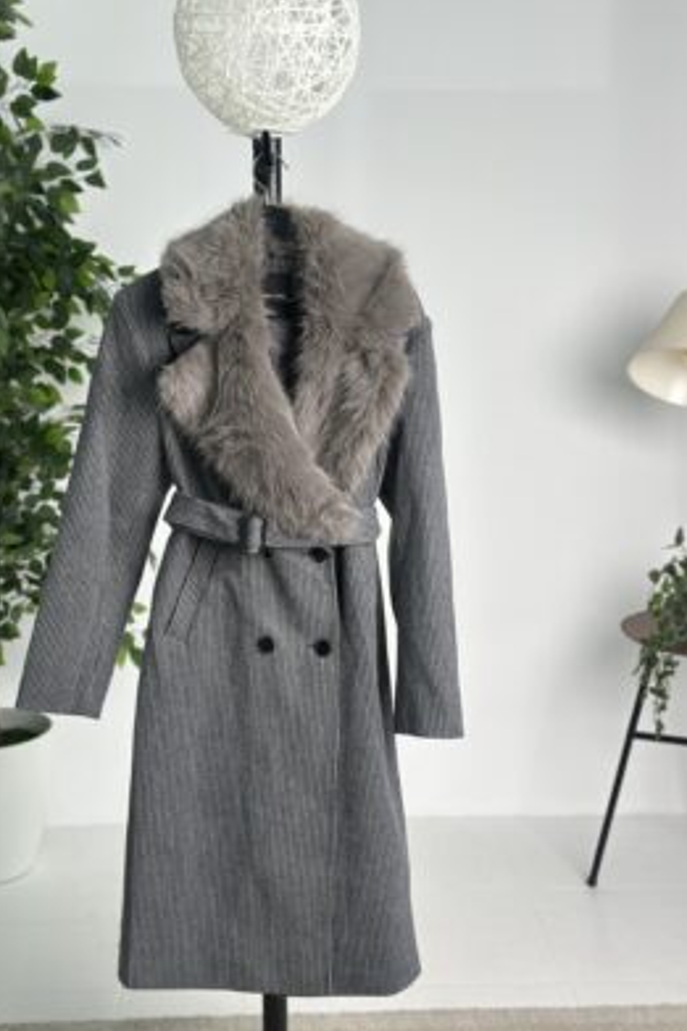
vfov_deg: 38.9
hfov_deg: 26.4
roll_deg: +0.0
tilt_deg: -9.5
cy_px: 518
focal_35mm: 51
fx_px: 1461
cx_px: 297
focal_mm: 6.86
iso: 125
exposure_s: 1/100
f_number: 1.78
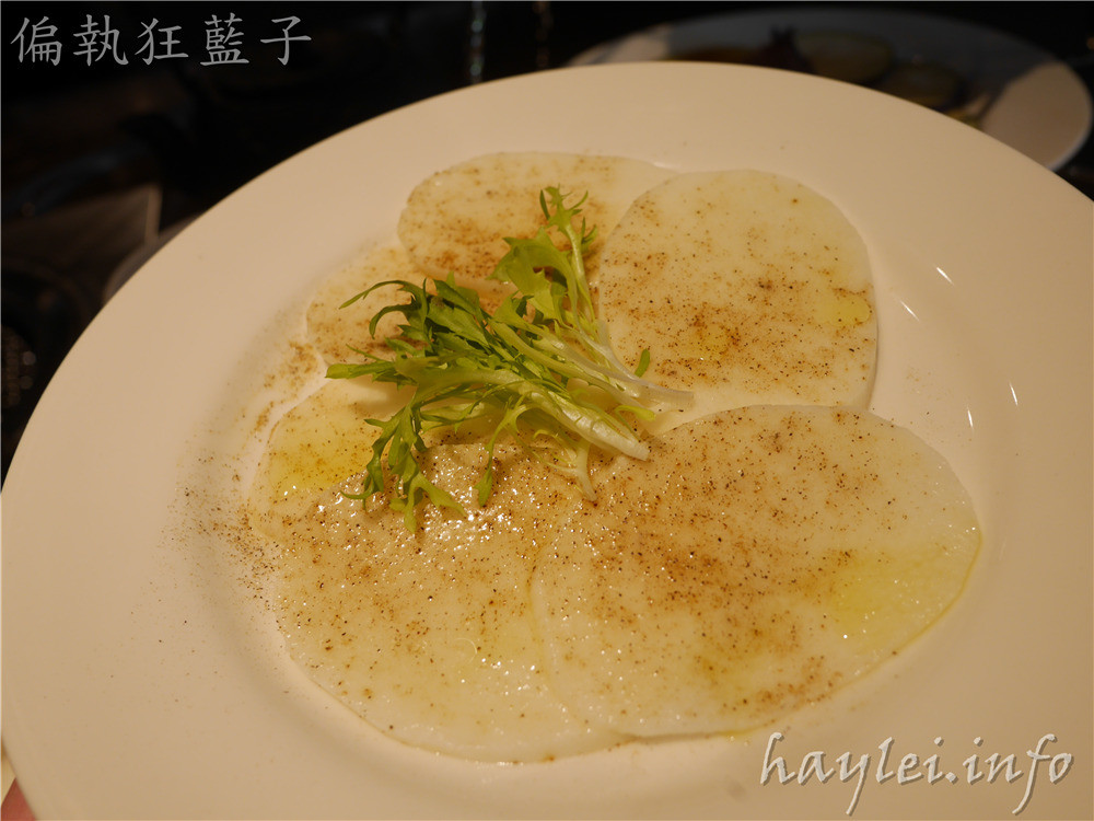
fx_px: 948
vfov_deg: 46.8
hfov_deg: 60.0
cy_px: 410
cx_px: 547
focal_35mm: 30
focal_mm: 15
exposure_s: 1/60
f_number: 4.5
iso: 250
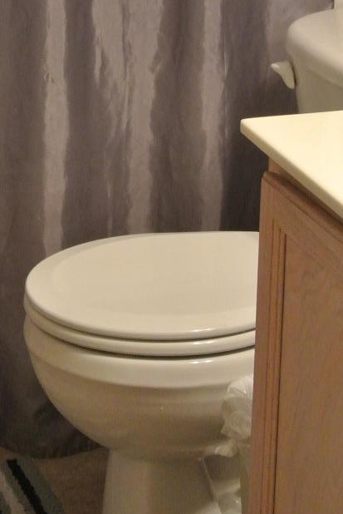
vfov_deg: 16.6
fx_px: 1655
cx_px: 93
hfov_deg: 11.8
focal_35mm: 116
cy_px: -174
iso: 640
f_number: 4
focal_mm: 14
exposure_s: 1/30
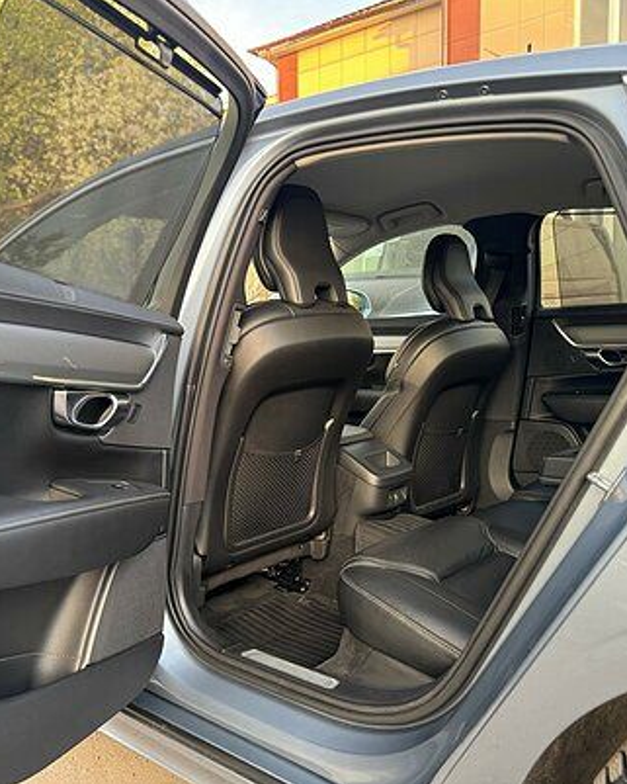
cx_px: 232
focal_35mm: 32
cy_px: 386
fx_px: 742
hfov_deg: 45.4
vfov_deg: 55.6
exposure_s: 1/60
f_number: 1.78
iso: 400
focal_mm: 6.76
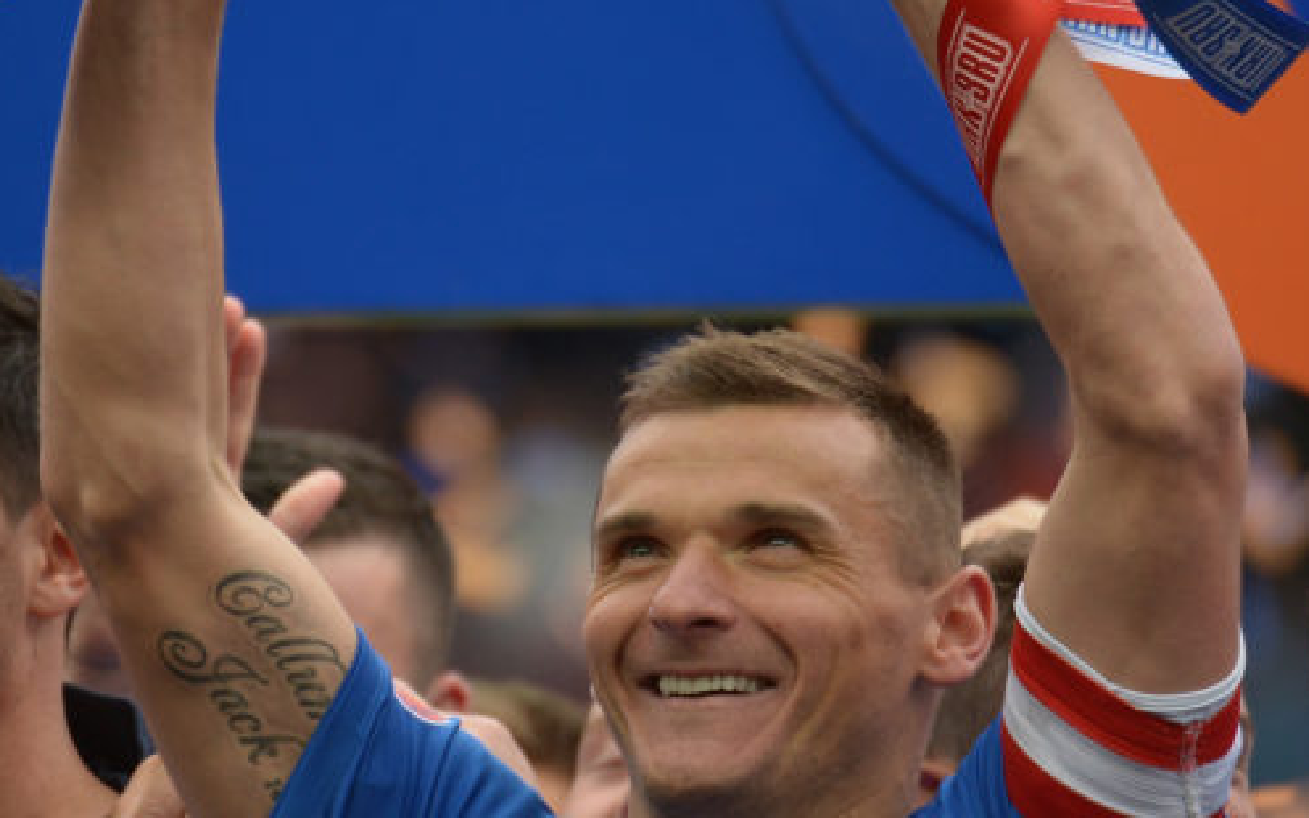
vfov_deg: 1.6
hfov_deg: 2.5
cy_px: 282
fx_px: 30038
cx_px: 523
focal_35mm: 842
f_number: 4
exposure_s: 1/1000
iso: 1000
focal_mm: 400
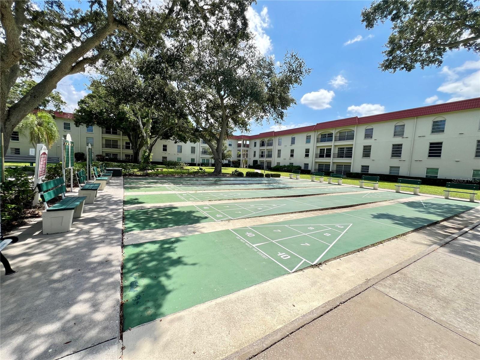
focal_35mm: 13
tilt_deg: -6.0
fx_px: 180
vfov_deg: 89.9
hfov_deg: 106.2
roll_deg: -2.6
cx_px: 240
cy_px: 180
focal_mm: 1.57
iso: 32
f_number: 1.8
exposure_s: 1/717
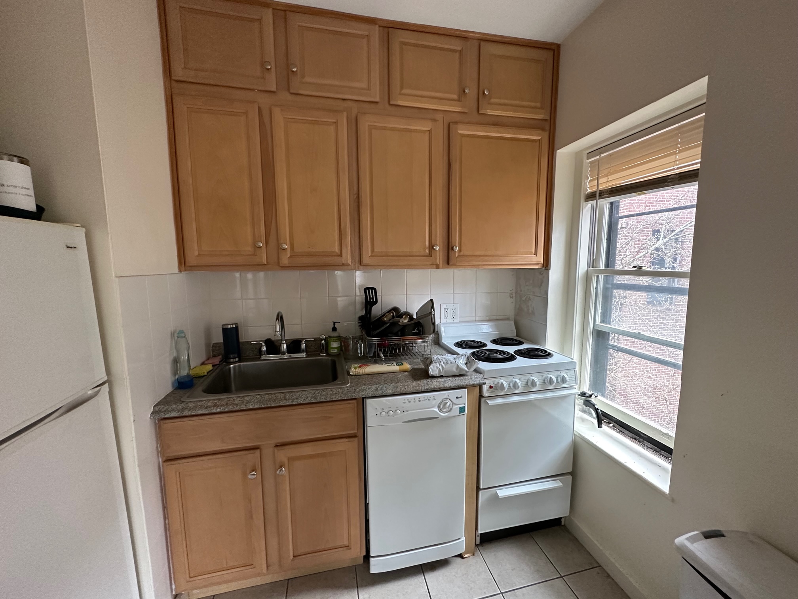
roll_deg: +0.7
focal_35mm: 14
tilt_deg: -5.0
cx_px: 399
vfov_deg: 85.7
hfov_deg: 102.1
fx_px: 323
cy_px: 300
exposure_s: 1/60
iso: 320
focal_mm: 2.22
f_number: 2.2
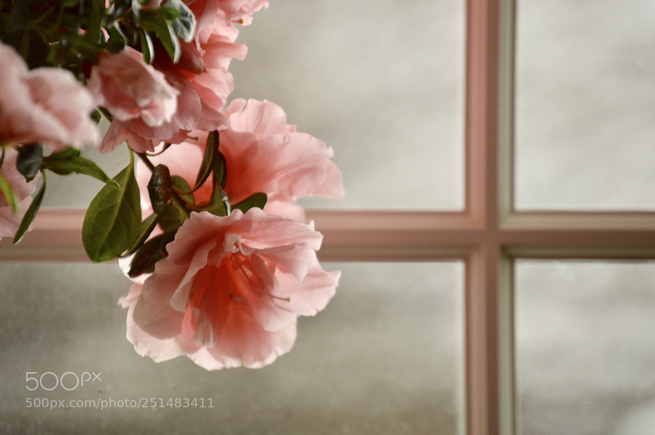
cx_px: 328
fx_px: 5452
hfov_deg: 6.9
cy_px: 218
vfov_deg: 4.6
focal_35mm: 300
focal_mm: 200
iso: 400
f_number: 5.6
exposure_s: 1/125
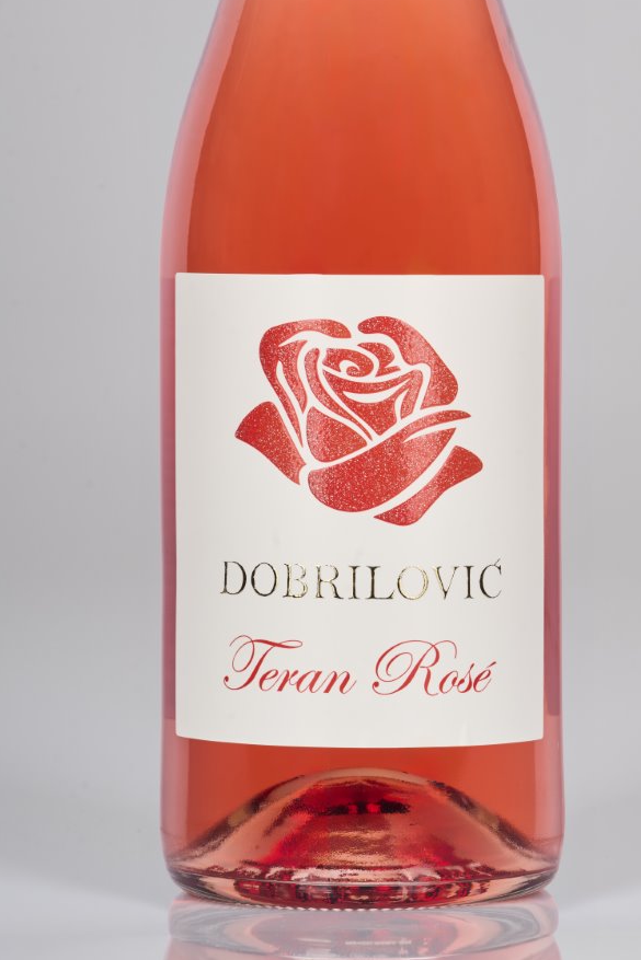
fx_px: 5179
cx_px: 362
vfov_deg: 10.6
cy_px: 126
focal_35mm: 194
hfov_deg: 7.1
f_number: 16
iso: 64
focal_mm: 105
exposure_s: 1/160
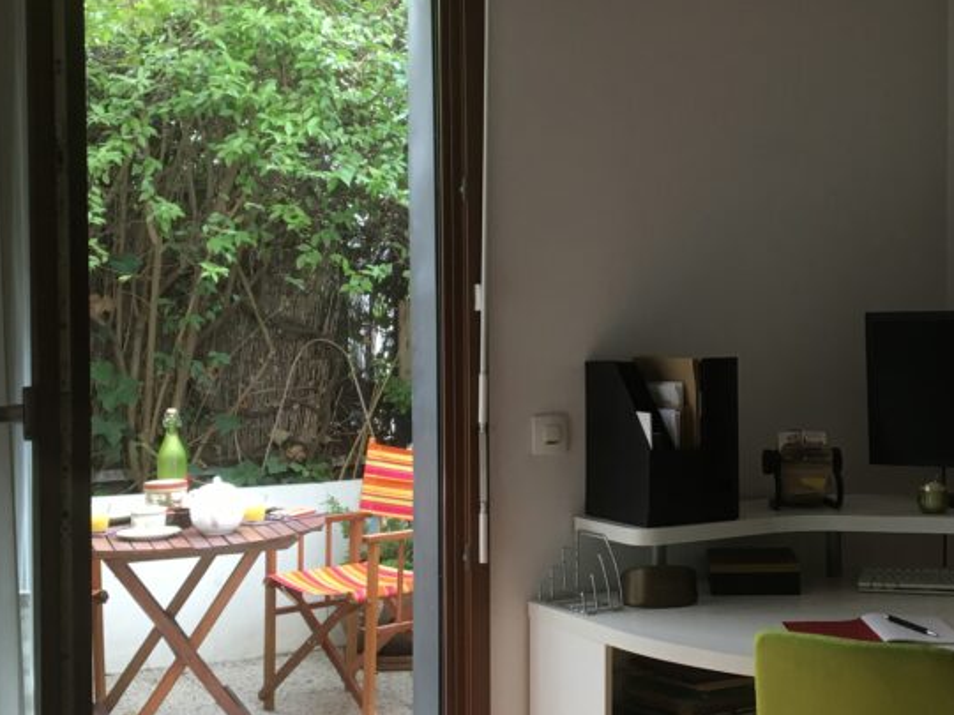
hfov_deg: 43.5
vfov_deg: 33.6
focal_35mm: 43
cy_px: 344
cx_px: 597
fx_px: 1185
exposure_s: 1/33
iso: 64
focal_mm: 4.15
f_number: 2.2
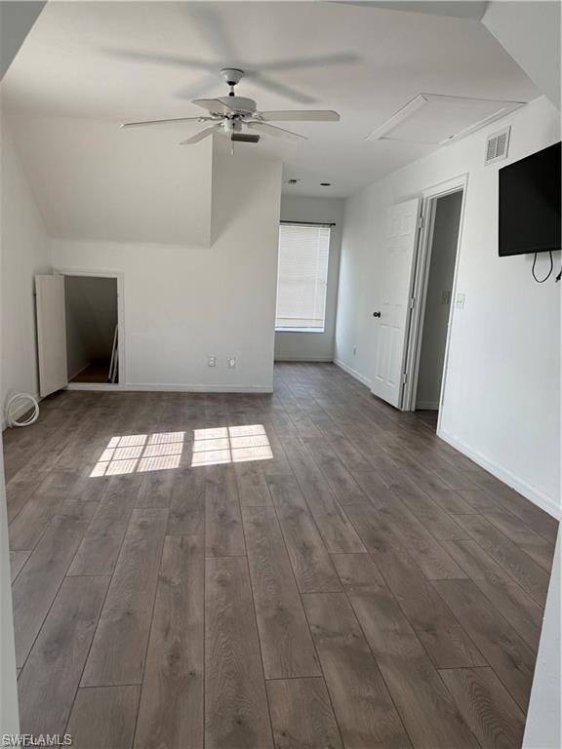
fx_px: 520
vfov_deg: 71.6
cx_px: 281
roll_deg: -4.3
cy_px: 374
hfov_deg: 56.8
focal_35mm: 24
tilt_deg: -9.7
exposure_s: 1/278
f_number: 1.78
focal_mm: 6.76
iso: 100
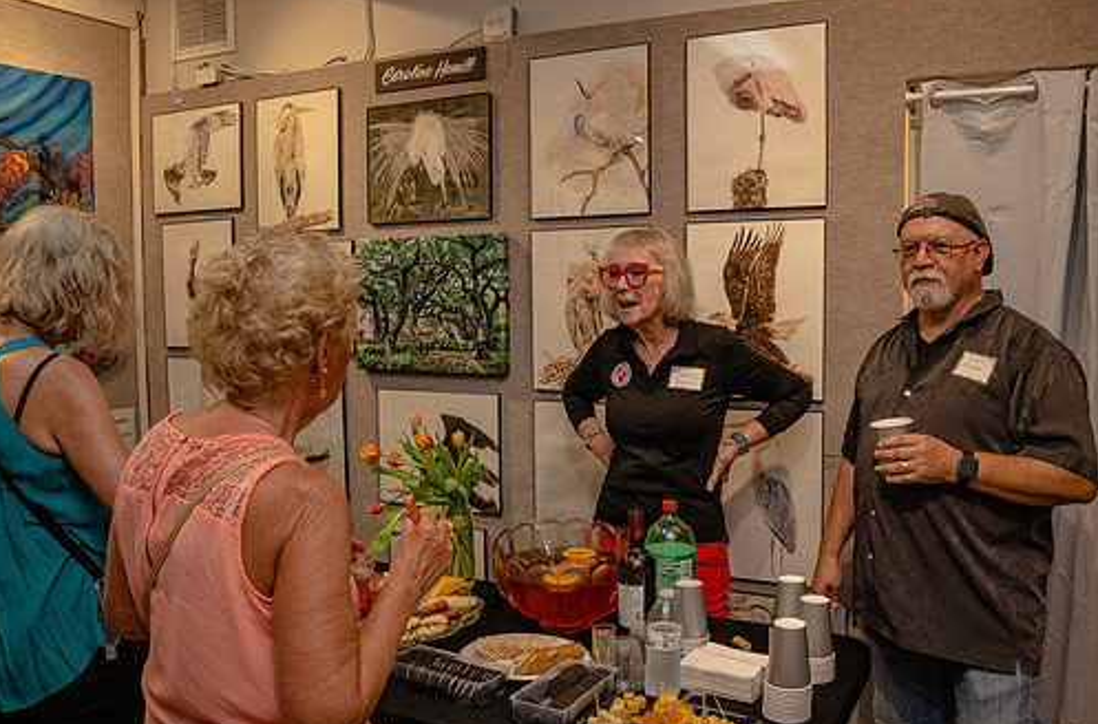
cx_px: 570
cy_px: 365
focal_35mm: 30
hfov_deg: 62.1
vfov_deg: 43.3
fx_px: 912
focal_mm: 24
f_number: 13
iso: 3200
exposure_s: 1/60
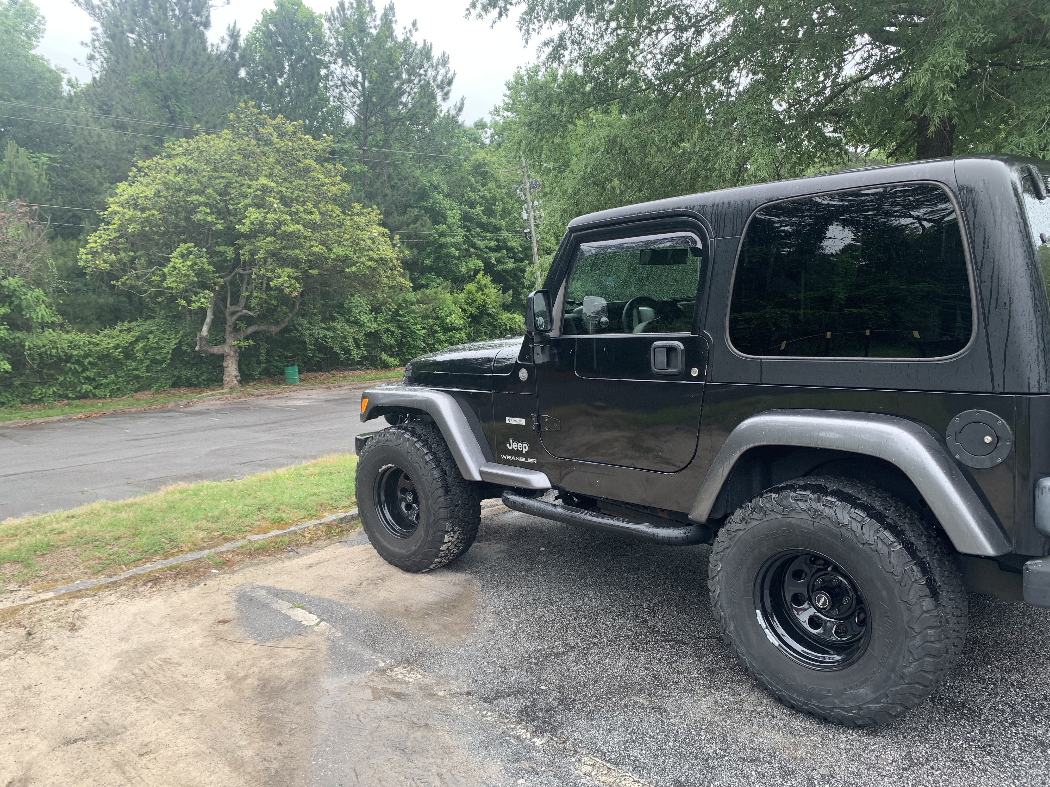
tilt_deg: -6.7
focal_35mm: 26
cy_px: 394
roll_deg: +0.3
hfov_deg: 67.3
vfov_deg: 53.1
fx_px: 789
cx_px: 525
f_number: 1.8
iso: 25
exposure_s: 1/122
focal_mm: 4.25
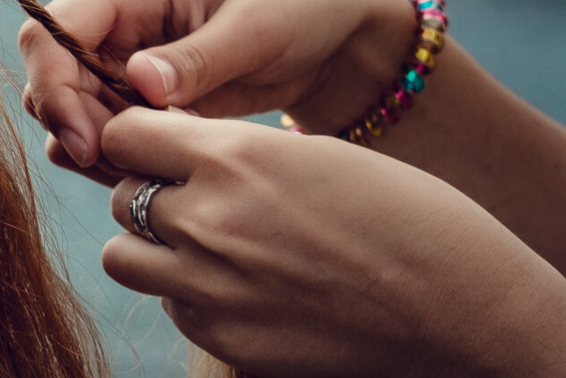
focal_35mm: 215
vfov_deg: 6.4
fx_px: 3381
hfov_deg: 9.2
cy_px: 193
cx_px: -388
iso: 320
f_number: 4
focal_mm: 35
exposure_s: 1/1100
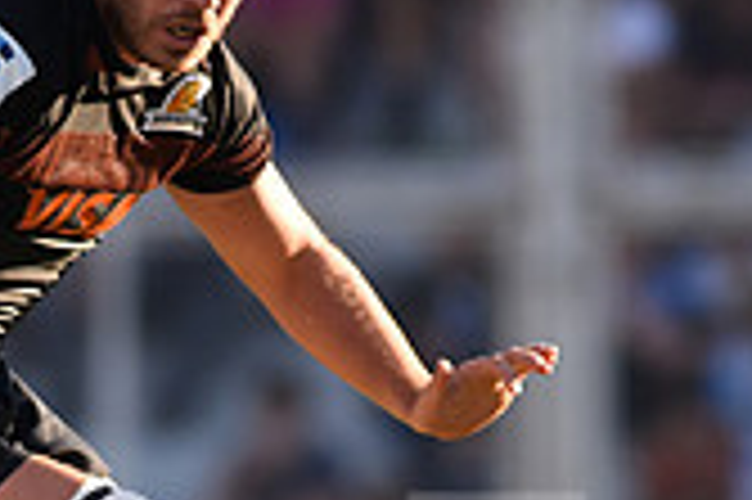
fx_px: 30405
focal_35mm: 1457
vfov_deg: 0.9
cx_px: 212
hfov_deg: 1.4
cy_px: 628
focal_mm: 420
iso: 500
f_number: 4
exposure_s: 1/1250
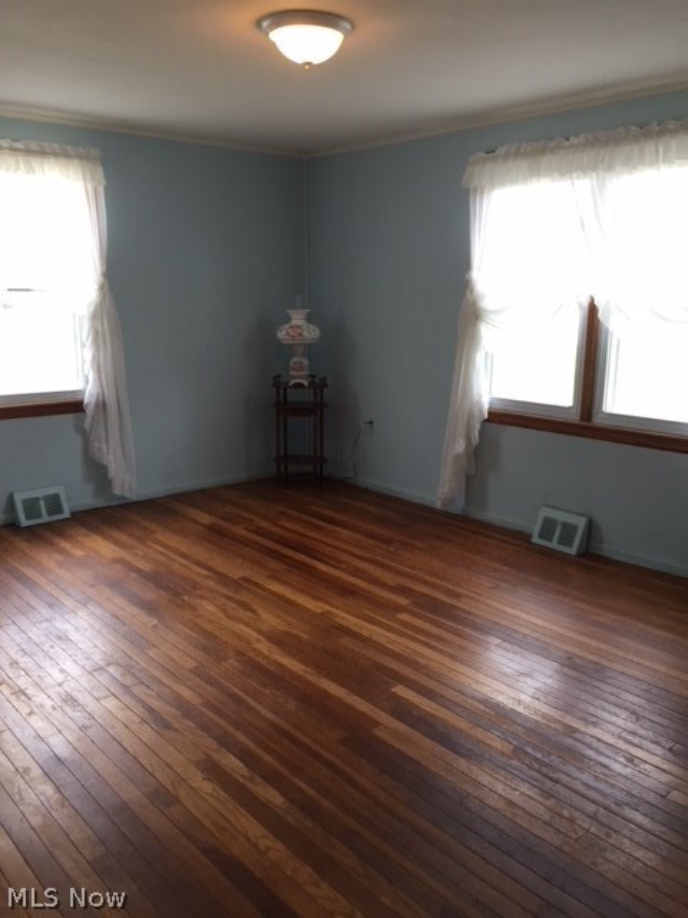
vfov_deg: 61.7
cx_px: 344
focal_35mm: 29
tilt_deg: -13.2
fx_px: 769
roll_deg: -0.6
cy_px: 459
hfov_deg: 48.2
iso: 32
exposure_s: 1/33
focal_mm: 4.15
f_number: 2.2
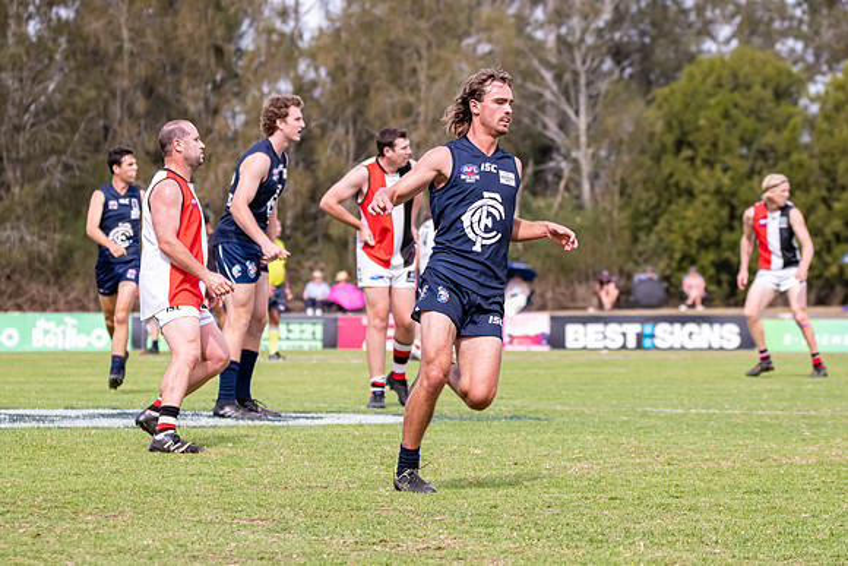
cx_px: 462
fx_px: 5688
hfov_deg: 8.5
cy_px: 297
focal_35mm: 241
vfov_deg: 5.7
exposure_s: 1/1600
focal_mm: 150
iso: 800
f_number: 6.3
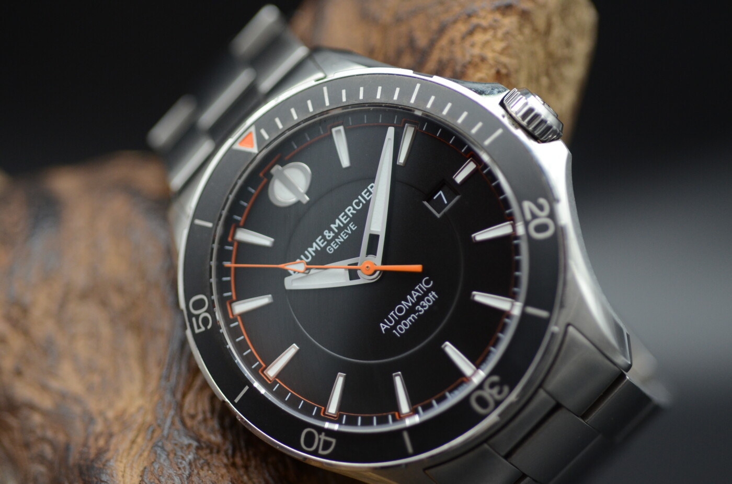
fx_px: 1826
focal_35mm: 90
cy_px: 242
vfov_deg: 15.1
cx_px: 366
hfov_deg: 22.7
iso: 800
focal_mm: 60
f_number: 3.5
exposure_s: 1/500
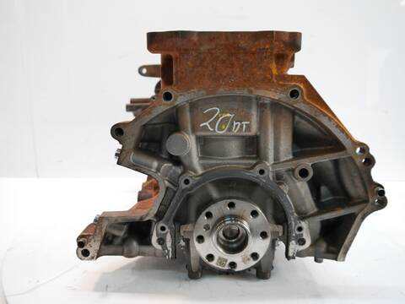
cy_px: 152
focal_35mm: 30
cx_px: 202
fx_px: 351
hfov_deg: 60.0
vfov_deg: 46.8
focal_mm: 15
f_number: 3.5
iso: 500
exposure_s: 1/60
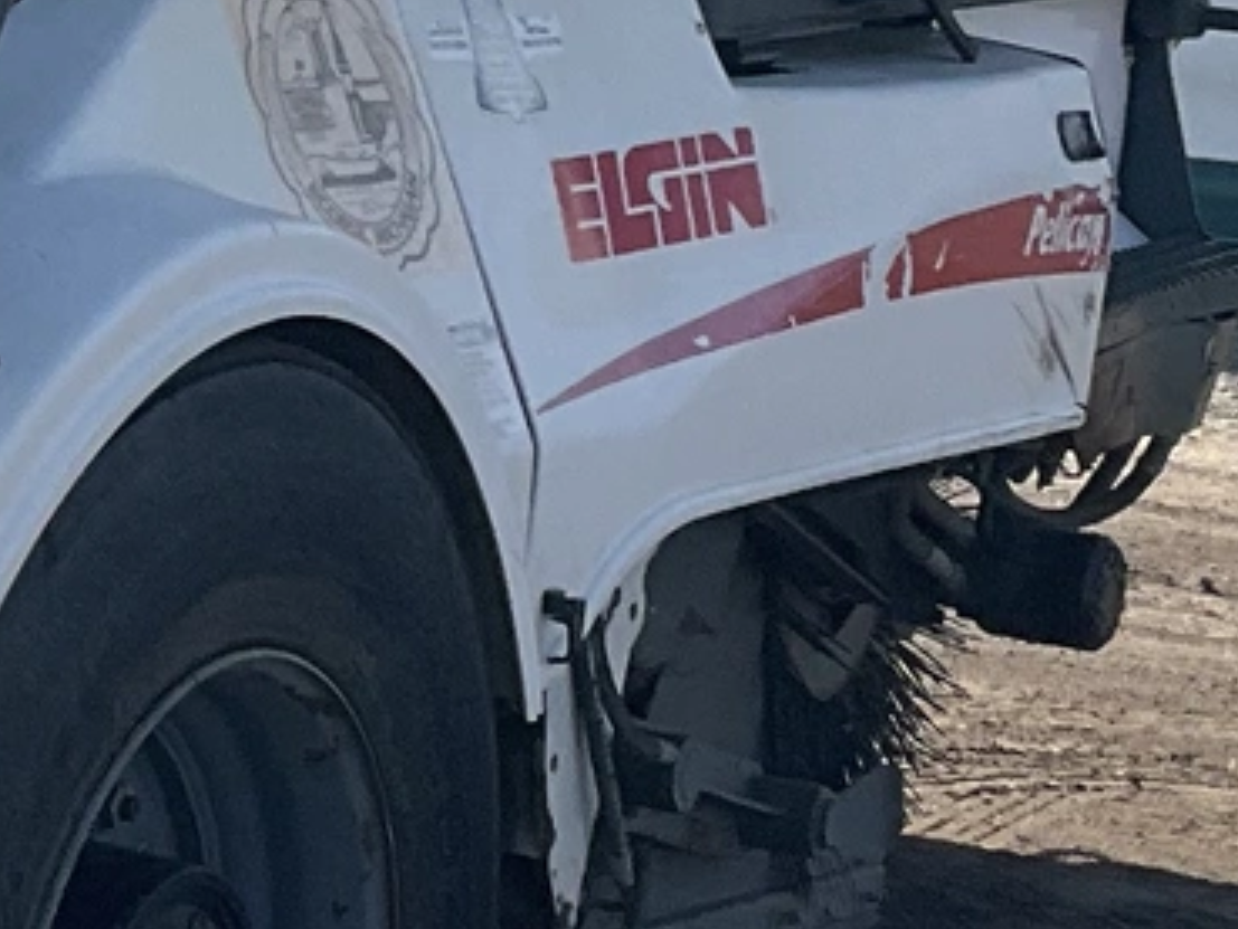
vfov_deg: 9.4
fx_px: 5617
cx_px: -453
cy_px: -37
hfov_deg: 12.1
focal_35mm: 157
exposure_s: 1/2427
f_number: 1.8
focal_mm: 3
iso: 25
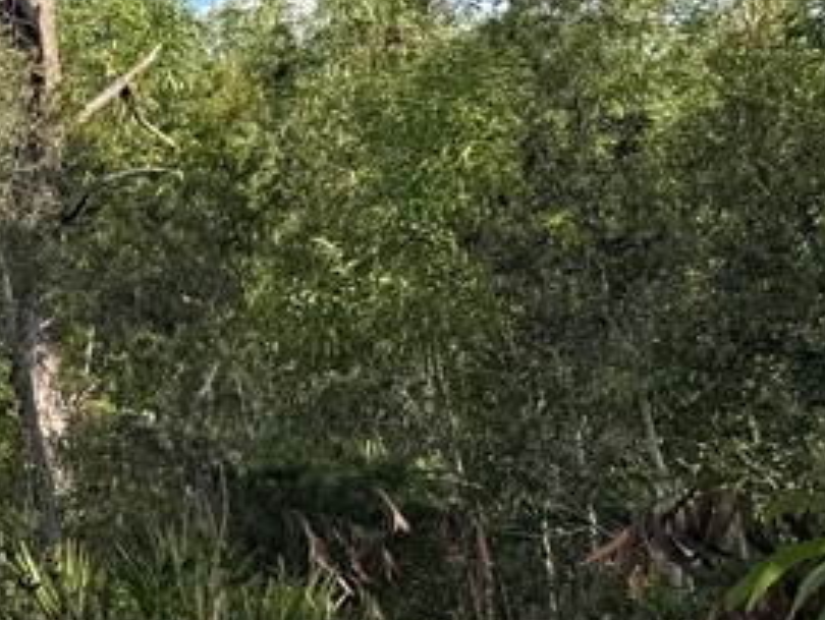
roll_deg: -1.5
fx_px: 2171
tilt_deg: +7.9
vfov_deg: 16.2
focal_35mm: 91
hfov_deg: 18.0
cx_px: -574
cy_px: 220
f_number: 1.78
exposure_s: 1/3425
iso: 80
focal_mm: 6.76
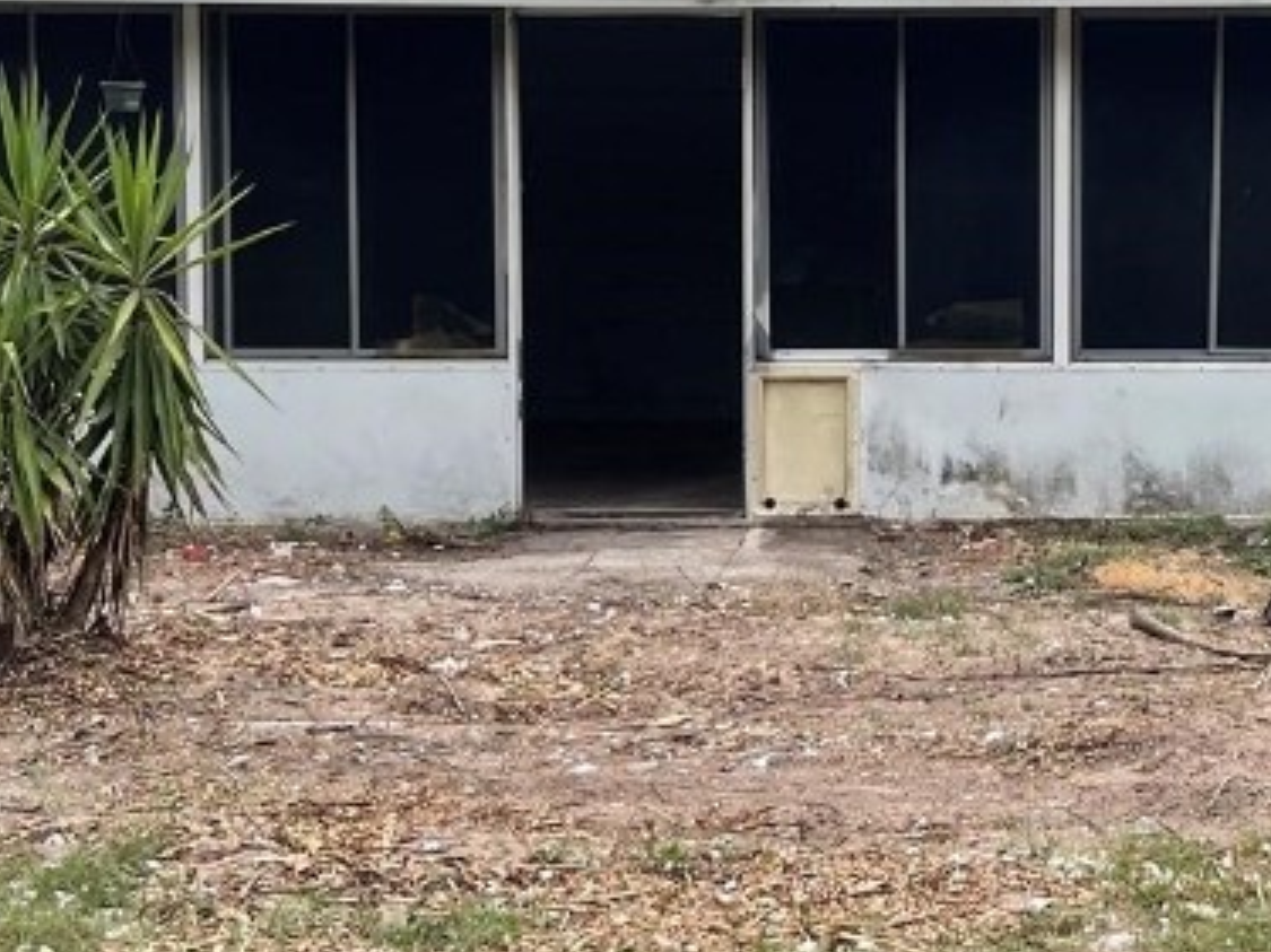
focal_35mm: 71
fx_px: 2606
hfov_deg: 27.0
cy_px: 274
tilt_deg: -3.2
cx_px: 952
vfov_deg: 20.6
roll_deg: +0.2
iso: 32
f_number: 1.6
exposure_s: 1/687
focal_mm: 5.1
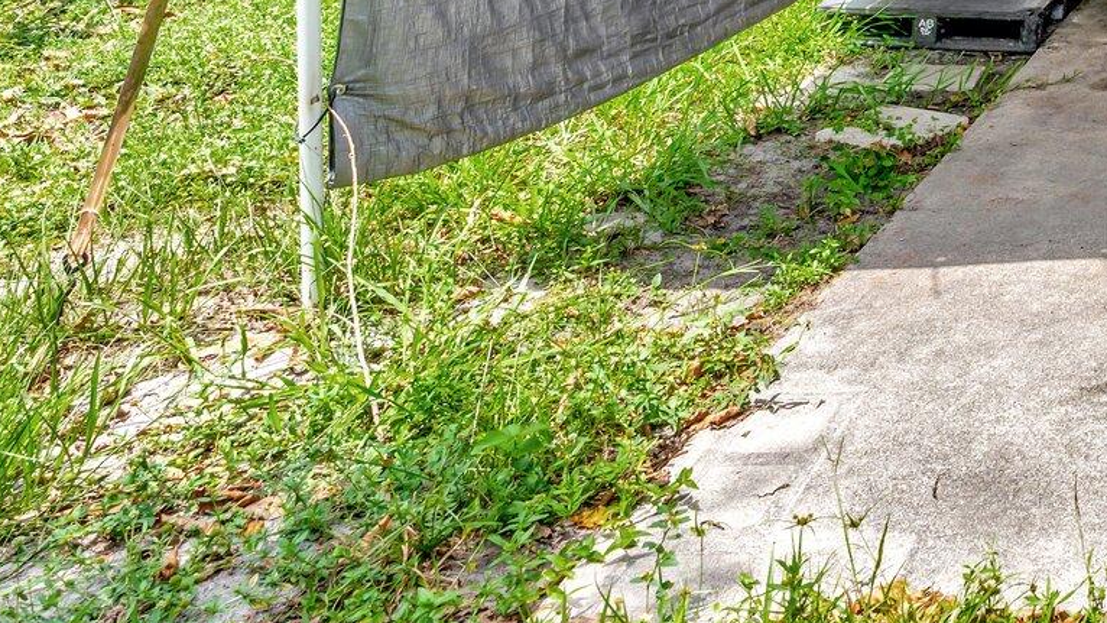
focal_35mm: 42
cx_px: 1345
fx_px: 1233
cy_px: -272
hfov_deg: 36.6
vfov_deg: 23.5
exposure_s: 1/320
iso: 400
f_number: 8
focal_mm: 15
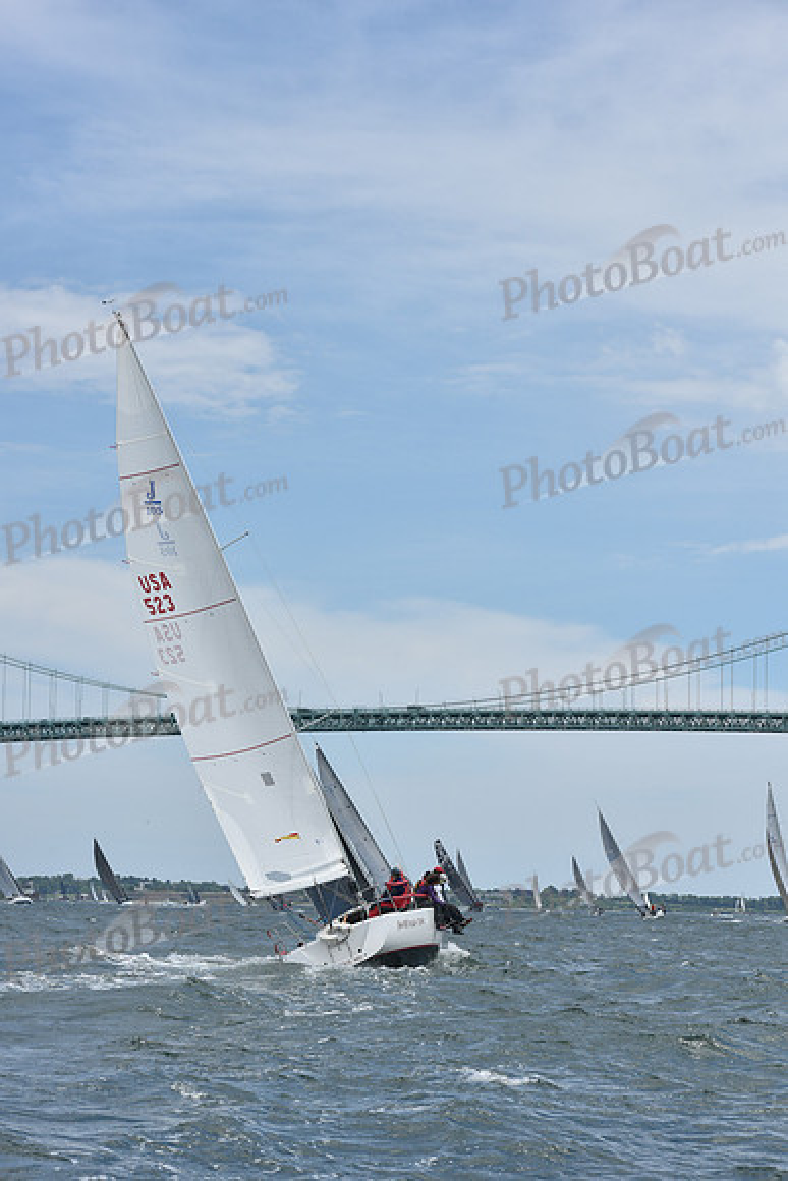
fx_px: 3117
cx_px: 394
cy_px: 590
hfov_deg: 14.4
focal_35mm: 95
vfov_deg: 21.5
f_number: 9
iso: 250
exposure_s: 1/1000
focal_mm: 95
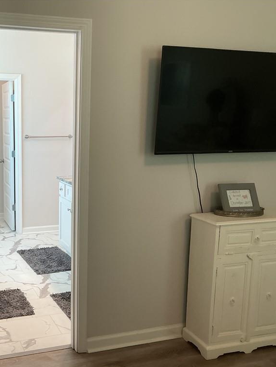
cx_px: 45
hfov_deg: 35.3
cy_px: 184
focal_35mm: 39
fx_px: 414
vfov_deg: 47.9
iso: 64
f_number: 1.8
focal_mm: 3
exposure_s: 1/60
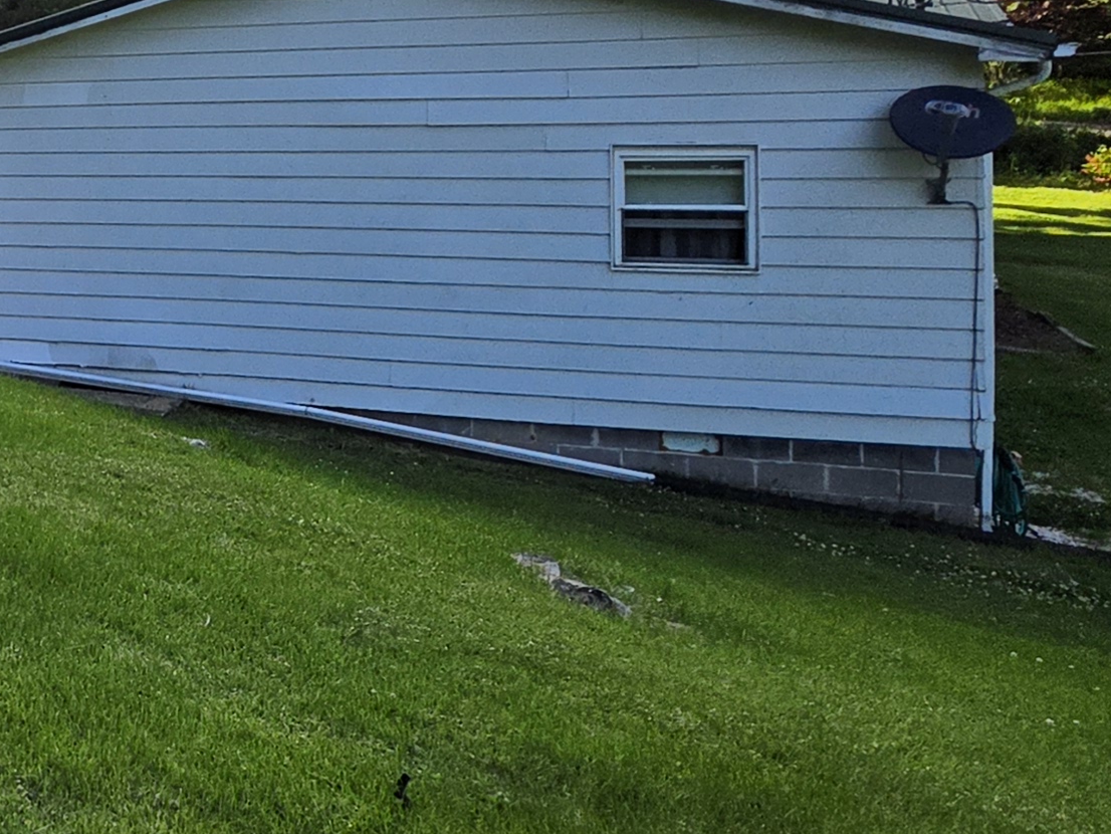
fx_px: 1509
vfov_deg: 29.9
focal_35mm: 47
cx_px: -329
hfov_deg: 31.4
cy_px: 131
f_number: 1.9
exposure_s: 1/1505
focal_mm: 2.2
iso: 32
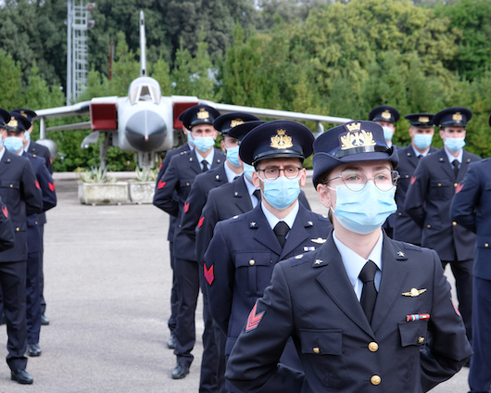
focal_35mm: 94
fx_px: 1366
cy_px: 197
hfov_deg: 20.4
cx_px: 271
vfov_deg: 16.4
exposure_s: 1/160
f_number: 9
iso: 400
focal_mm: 55
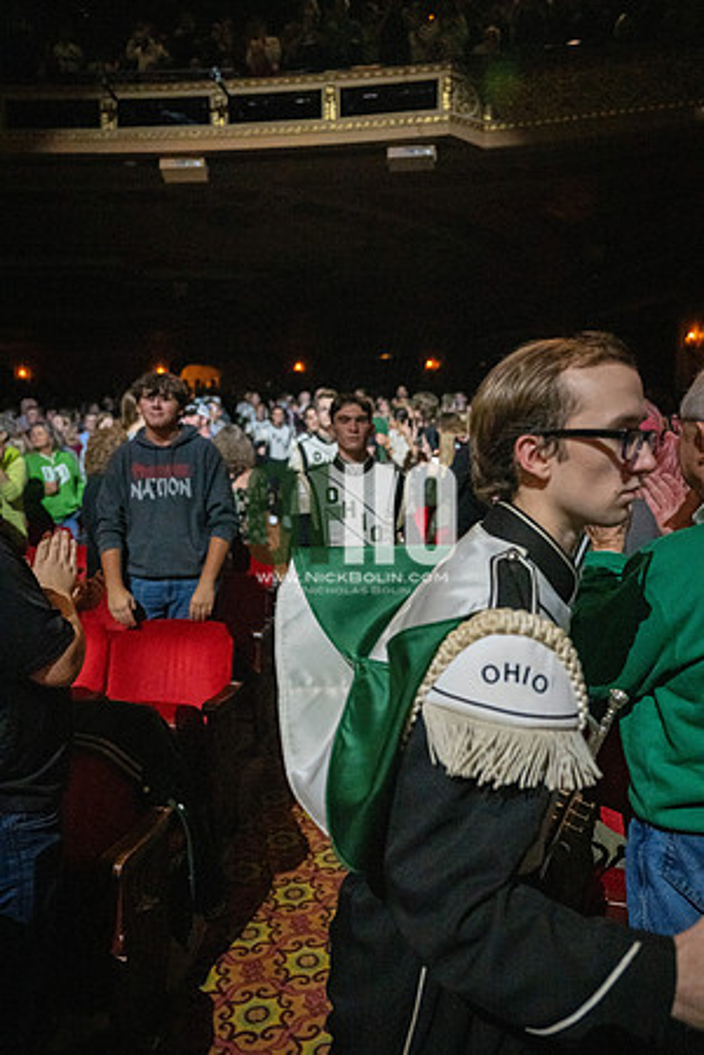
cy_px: 528
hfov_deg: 51.3
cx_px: 352
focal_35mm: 25
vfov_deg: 71.5
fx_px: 733
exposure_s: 1/500
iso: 12800
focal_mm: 25
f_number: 2.8
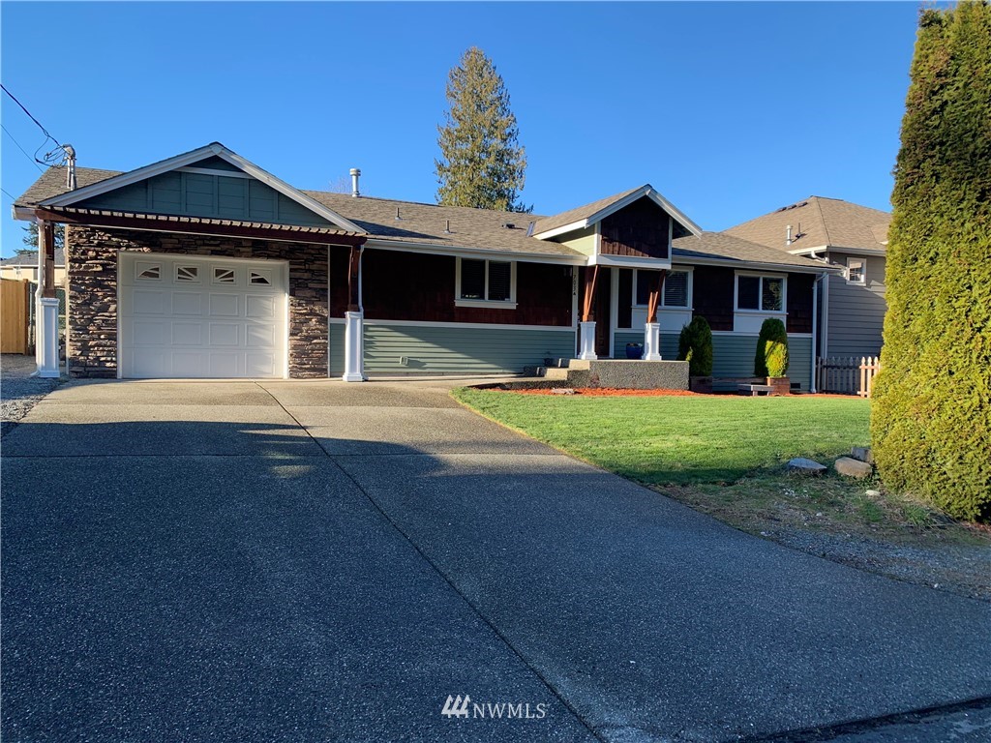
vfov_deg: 53.1
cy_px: 372
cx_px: 496
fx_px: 744
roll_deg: -0.2
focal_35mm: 26
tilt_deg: -2.2
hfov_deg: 67.3
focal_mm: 4.25
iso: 25
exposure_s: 1/711
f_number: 1.8
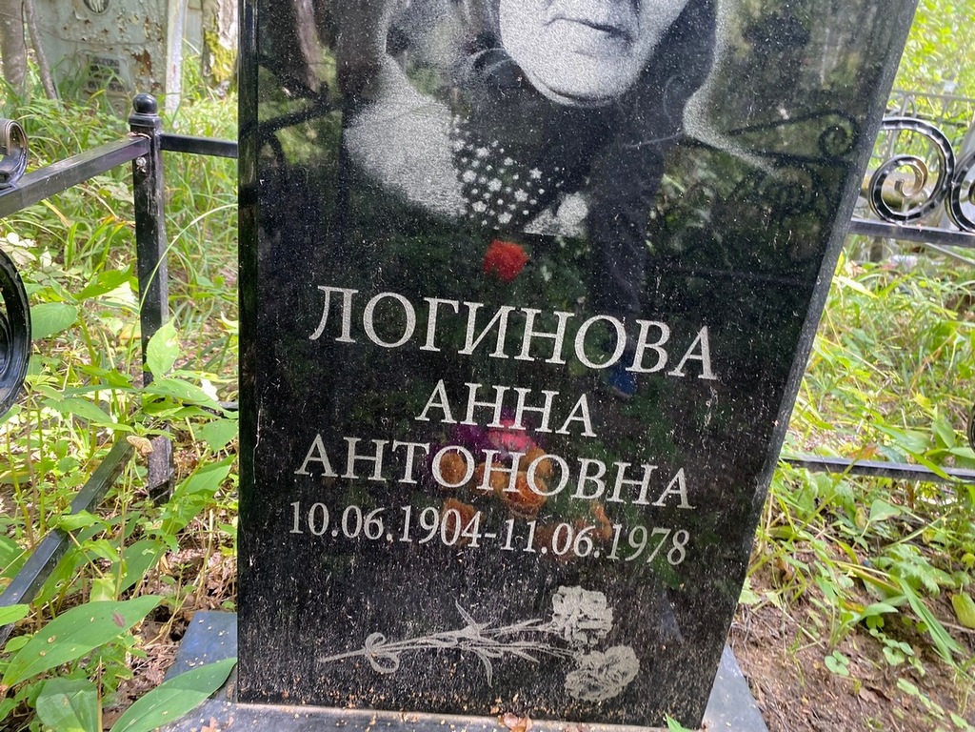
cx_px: 488
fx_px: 732
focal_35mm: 26
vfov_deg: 53.1
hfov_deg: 67.3
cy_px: 366
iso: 125
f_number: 1.8
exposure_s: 1/121
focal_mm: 4.25
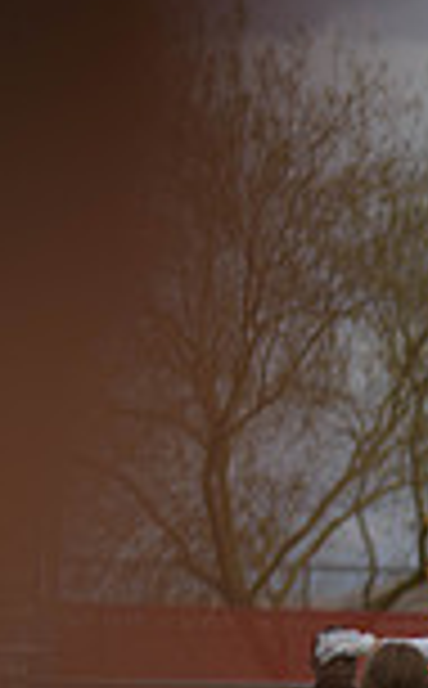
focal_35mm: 581
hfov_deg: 2.2
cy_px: 704
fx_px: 10895
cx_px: 469
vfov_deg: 3.6
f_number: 2.8
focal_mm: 150
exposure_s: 1/200
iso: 125
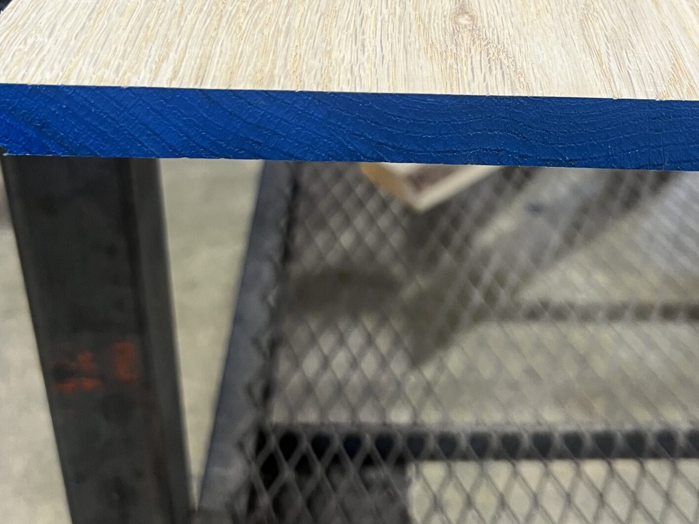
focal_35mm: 47
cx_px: 407
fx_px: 949
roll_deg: -2.9
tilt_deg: -28.4
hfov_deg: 40.3
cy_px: 71
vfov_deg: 29.8
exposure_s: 1/60
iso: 100
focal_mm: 5.7
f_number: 1.5
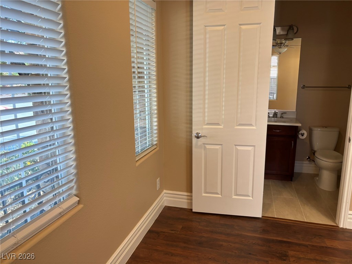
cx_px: 176
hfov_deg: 67.3
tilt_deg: -10.8
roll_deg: +0.3
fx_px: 264
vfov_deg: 53.1
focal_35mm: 26
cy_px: 132
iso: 125
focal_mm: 5.96
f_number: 1.6
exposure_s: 1/120
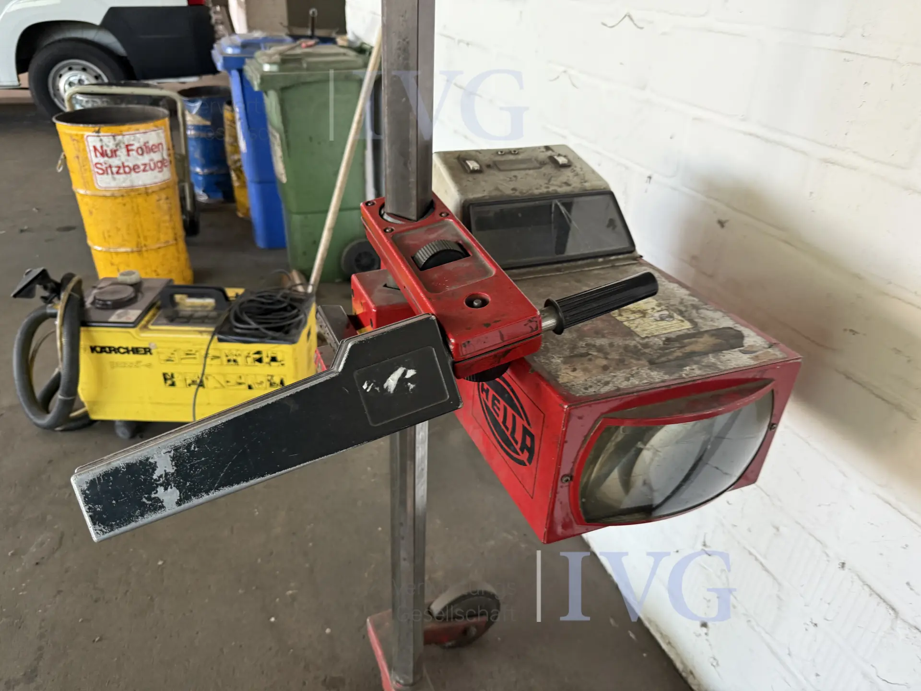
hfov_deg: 71.6
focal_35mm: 24
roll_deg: -0.6
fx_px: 639
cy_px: 346
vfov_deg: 56.8
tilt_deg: -29.1
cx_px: 460
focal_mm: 6.76
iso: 200
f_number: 1.78
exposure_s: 1/60
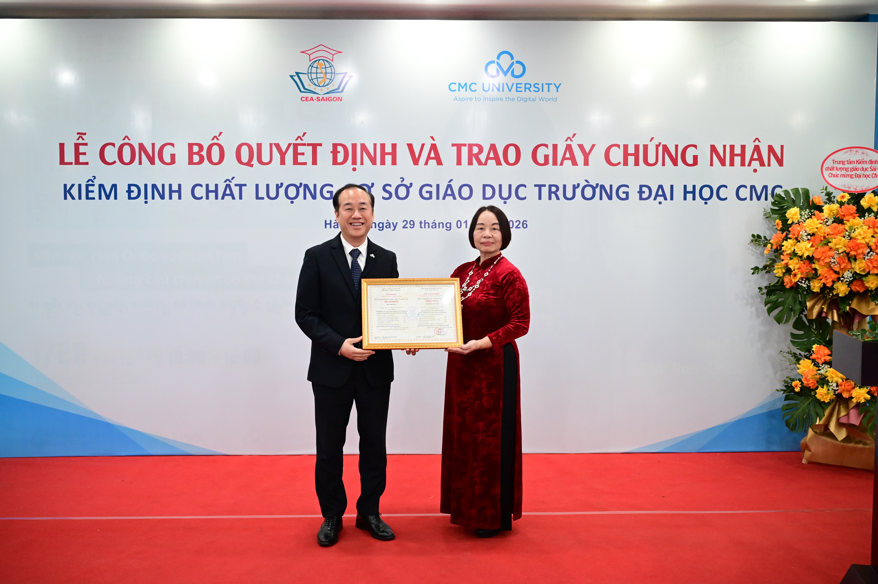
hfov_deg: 57.3
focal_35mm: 33
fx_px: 804
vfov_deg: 39.9
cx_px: 439
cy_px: 292
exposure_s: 1/250
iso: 5000
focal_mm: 33
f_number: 4.5
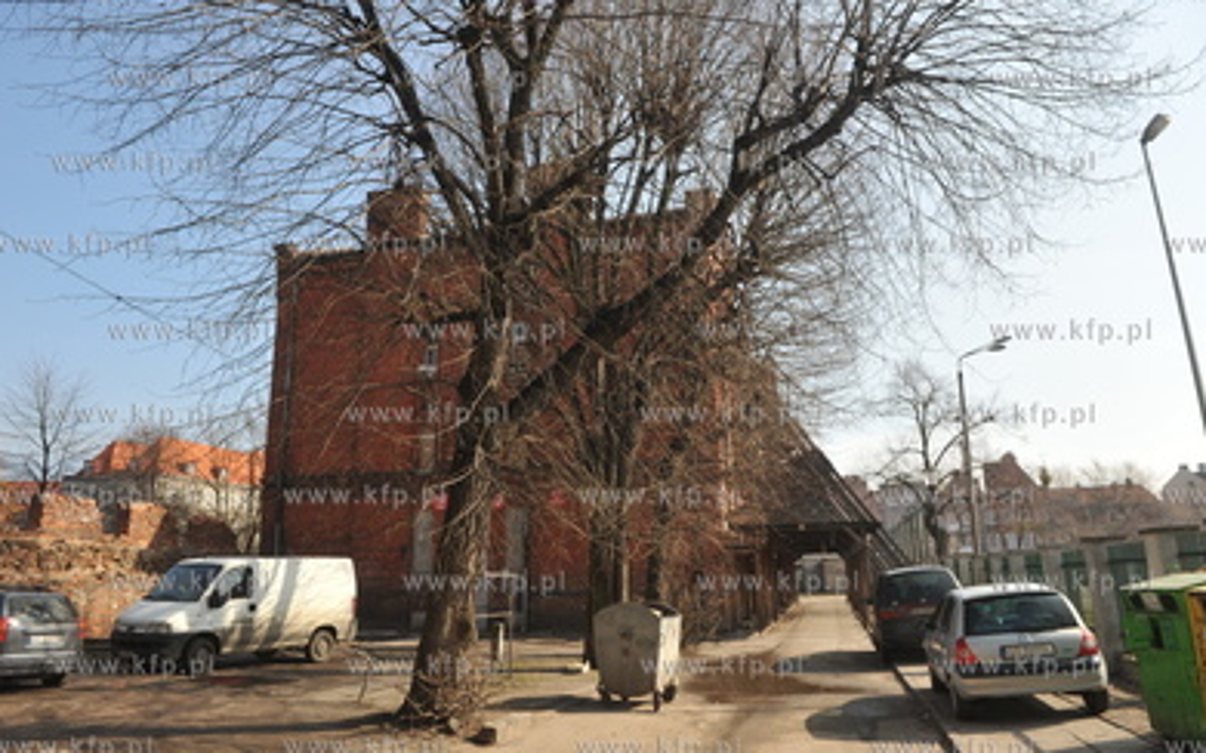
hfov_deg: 72.6
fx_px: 821
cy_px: 370
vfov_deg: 49.2
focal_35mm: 25
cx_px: 592
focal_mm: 24
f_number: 7.1
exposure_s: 1/1000
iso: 400
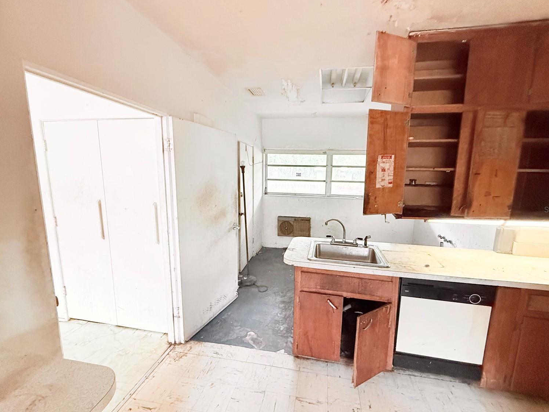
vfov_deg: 81.7
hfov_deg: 98.1
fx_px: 238
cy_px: 209
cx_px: 285
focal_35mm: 15
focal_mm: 2.22
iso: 640
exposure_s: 1/60
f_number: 2.2
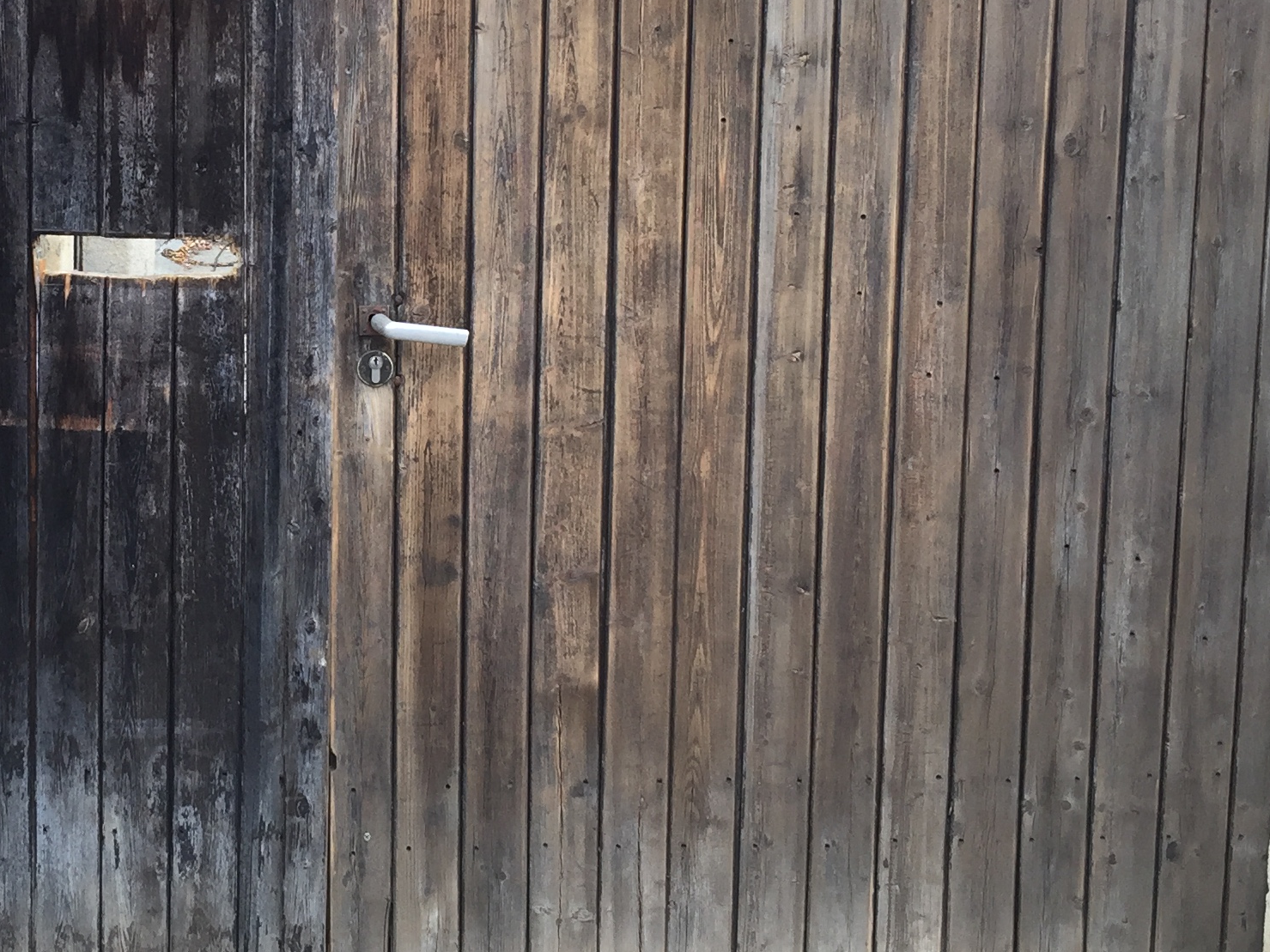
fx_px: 2348
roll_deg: -0.6
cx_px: 204
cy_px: 198
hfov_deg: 29.4
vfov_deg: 22.6
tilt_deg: -8.3
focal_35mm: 64
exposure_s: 1/100
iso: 40
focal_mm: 4.15
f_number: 2.2
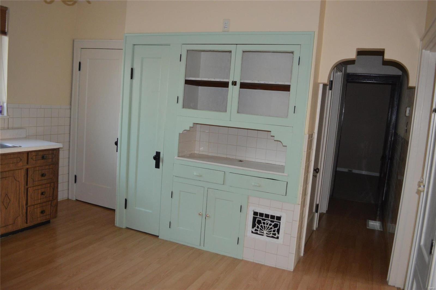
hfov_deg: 67.4
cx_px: 218
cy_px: 145
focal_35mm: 27
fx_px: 327
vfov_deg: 47.8
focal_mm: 18
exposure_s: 1/60
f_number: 3.5
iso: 1800
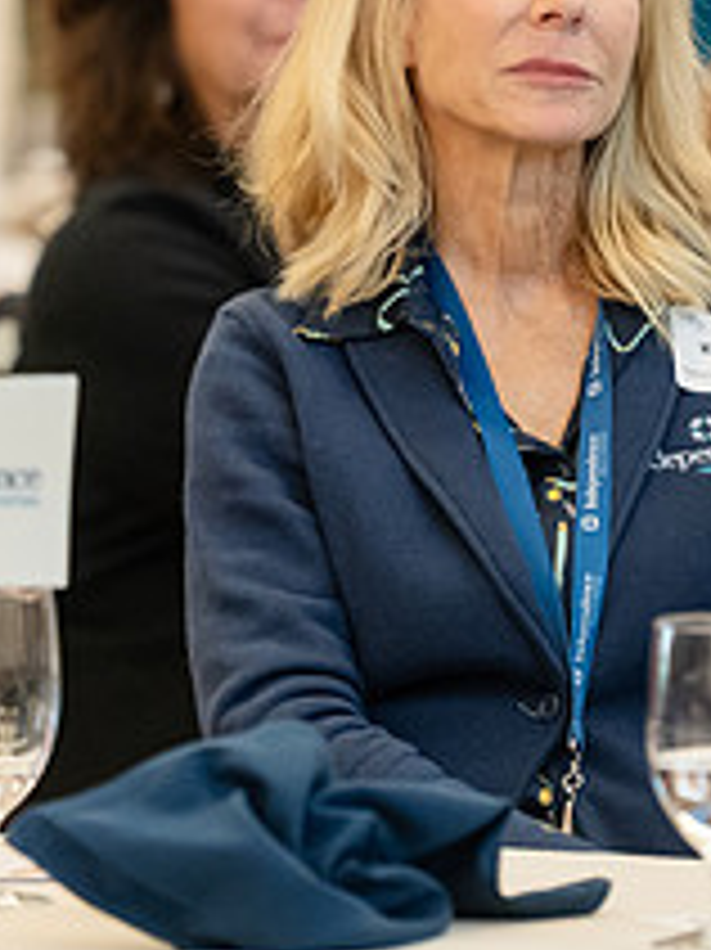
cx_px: 216
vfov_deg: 4.3
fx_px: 12775
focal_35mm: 466
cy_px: 254
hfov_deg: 3.2
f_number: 2.8
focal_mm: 170
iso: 3200
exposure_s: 1/320
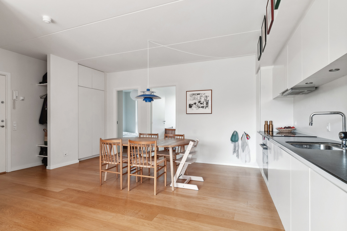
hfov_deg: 90.0
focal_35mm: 18
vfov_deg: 67.4
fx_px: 173
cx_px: 174
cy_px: 116
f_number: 10
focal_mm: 12
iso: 200
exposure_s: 1/3.33
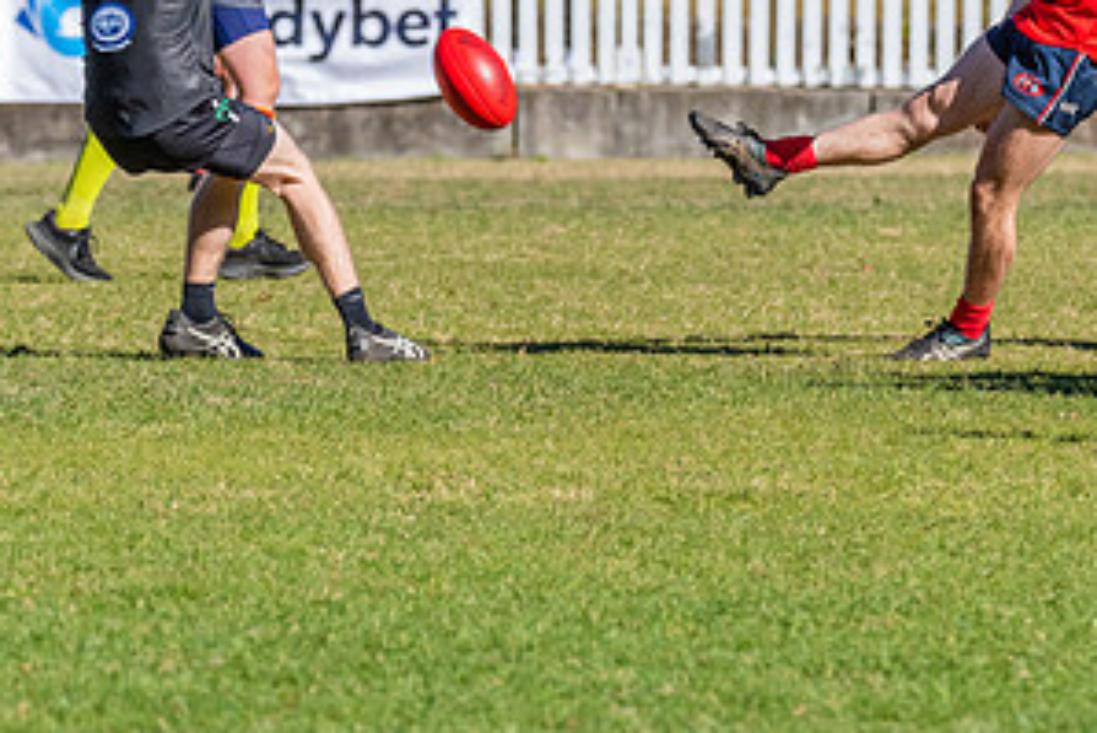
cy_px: 144
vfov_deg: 2.0
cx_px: 759
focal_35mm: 705
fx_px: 21492
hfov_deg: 2.9
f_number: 10
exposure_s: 1/1600
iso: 800
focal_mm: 320
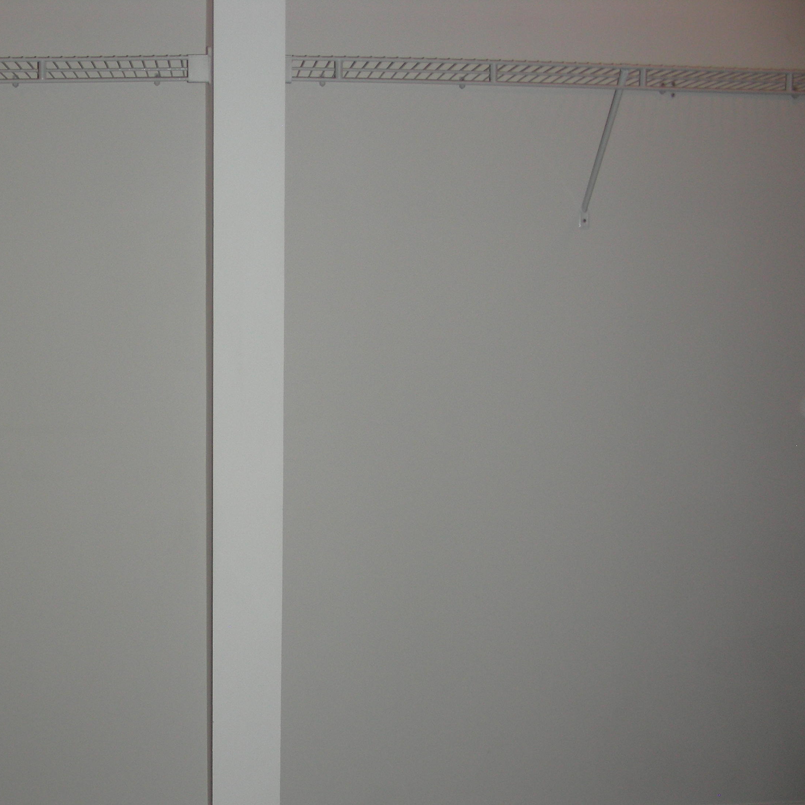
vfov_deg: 36.8
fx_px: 1210
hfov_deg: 36.4
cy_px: 412
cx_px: 267
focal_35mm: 46
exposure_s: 1/60.1
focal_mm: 6.3
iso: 50
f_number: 3.5
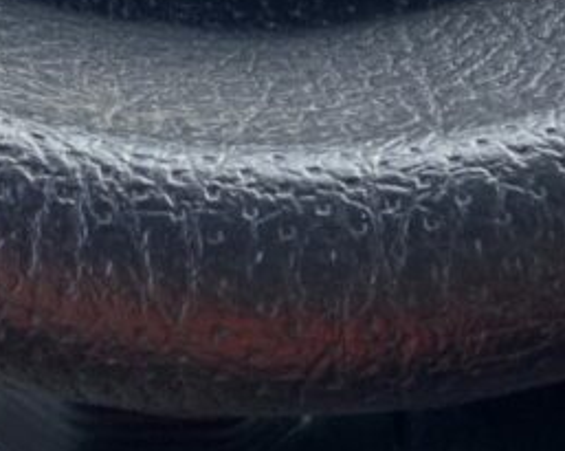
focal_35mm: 113
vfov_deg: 12.7
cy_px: -279
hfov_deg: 17.0
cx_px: 218
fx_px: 1887
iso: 25
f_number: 1.8
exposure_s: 1/122
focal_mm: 3
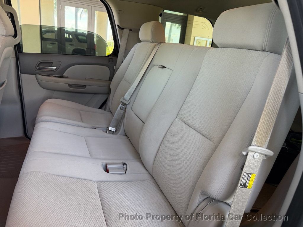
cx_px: 152
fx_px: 210
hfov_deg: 71.6
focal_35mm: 24
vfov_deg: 56.8
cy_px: 114
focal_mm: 6.76
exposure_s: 1/153
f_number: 1.78
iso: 160
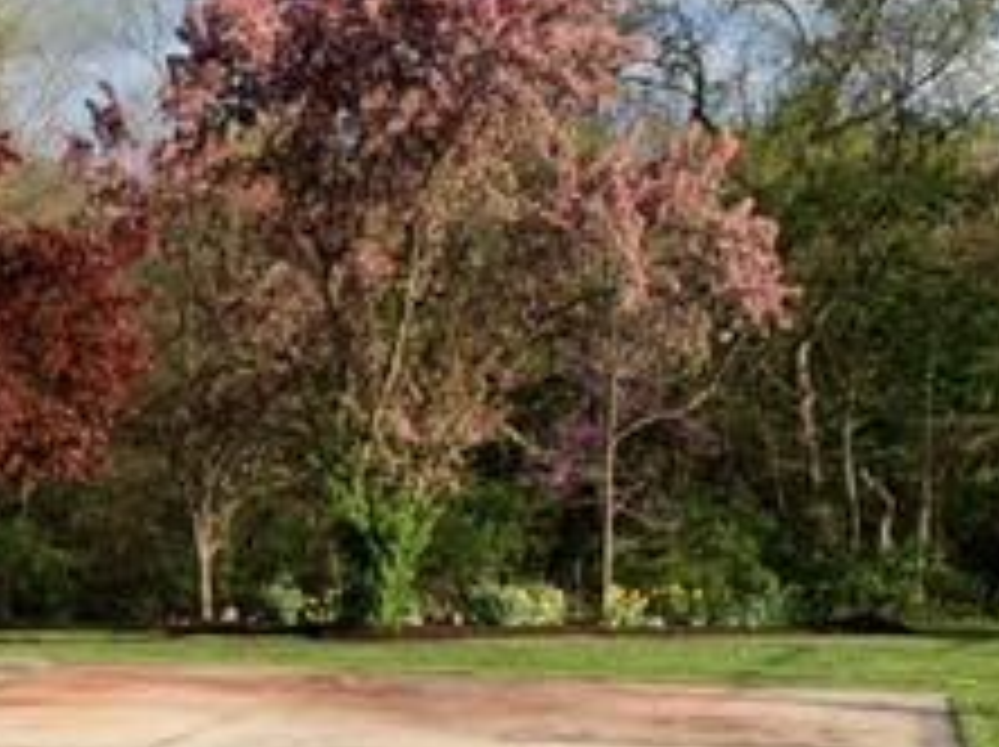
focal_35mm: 75
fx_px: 2162
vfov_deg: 19.3
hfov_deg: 25.0
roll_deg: -0.8
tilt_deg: -5.0
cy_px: 662
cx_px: 40
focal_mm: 4.25
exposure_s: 1/789
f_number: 1.8
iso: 25
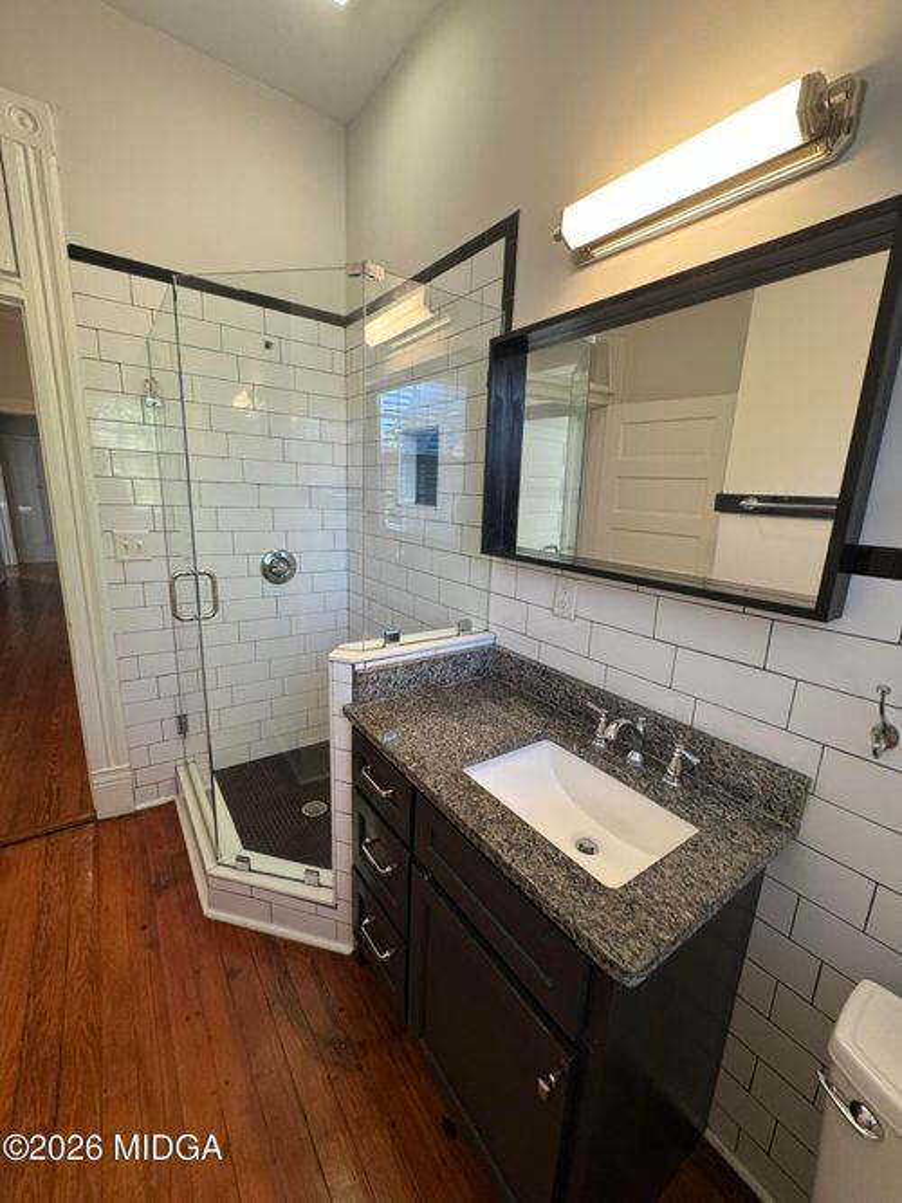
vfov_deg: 102.1
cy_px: 602
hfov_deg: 85.7
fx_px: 487
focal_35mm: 14
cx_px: 451
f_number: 2.2
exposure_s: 1/60
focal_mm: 2.22
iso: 200
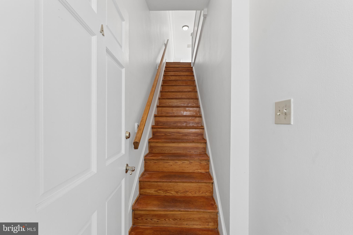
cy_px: 118
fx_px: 150
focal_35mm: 15
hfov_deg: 99.3
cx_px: 176
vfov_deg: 76.2
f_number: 7.1
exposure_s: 1/50
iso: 1250
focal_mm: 15.3
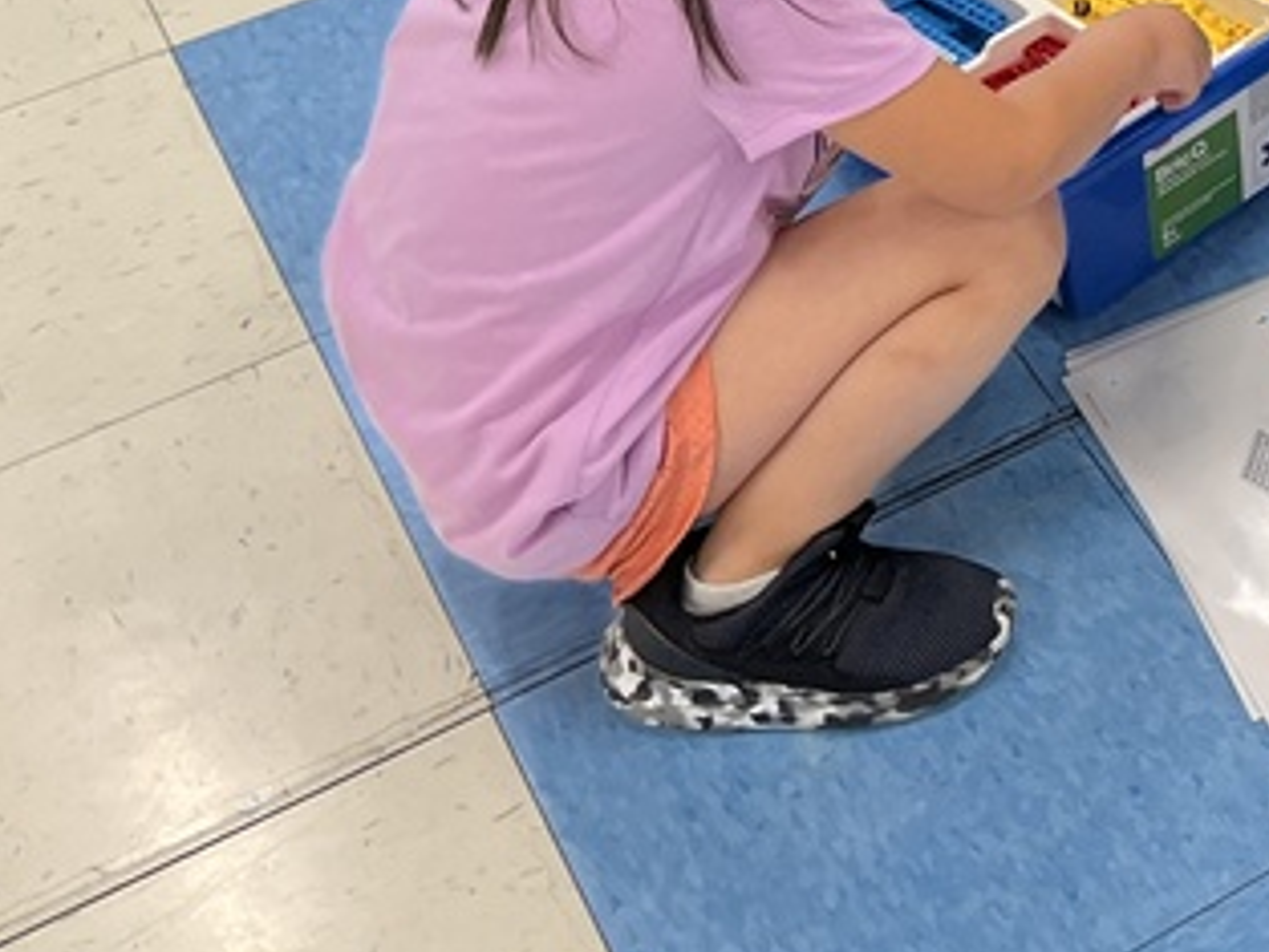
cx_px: 1780
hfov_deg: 20.4
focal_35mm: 85
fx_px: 3117
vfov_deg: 16.5
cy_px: -251
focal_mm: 5.1
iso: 80
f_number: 1.6
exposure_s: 1/121
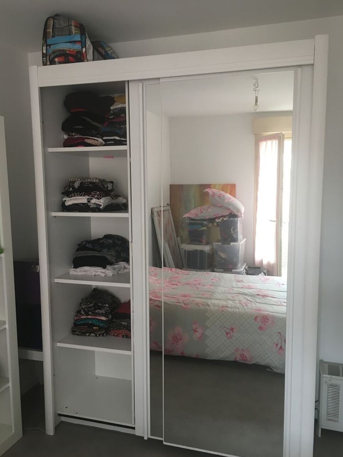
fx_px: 396
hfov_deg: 46.8
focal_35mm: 30
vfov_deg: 59.9
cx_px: 172
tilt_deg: -6.4
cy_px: 235
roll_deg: +0.2
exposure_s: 1/33
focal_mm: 4.15
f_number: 2.2
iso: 80
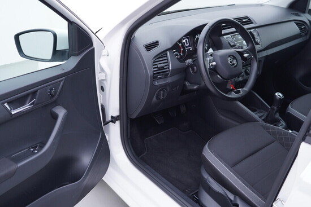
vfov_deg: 36.9
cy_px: 104
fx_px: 311
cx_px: 156
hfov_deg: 53.1
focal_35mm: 36
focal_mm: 24
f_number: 2.8
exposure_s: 1/40
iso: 125
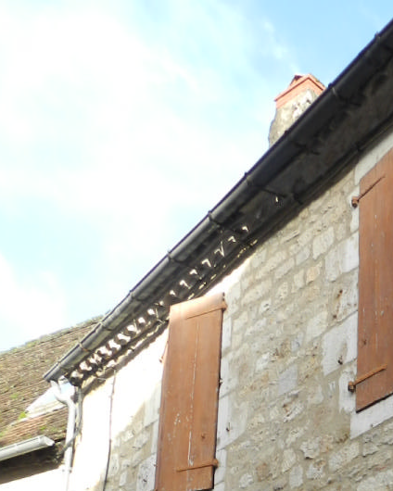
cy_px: 600
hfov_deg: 23.8
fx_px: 887
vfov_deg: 27.1
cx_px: 406
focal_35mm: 61
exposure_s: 1/320
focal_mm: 4
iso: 160
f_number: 3.4
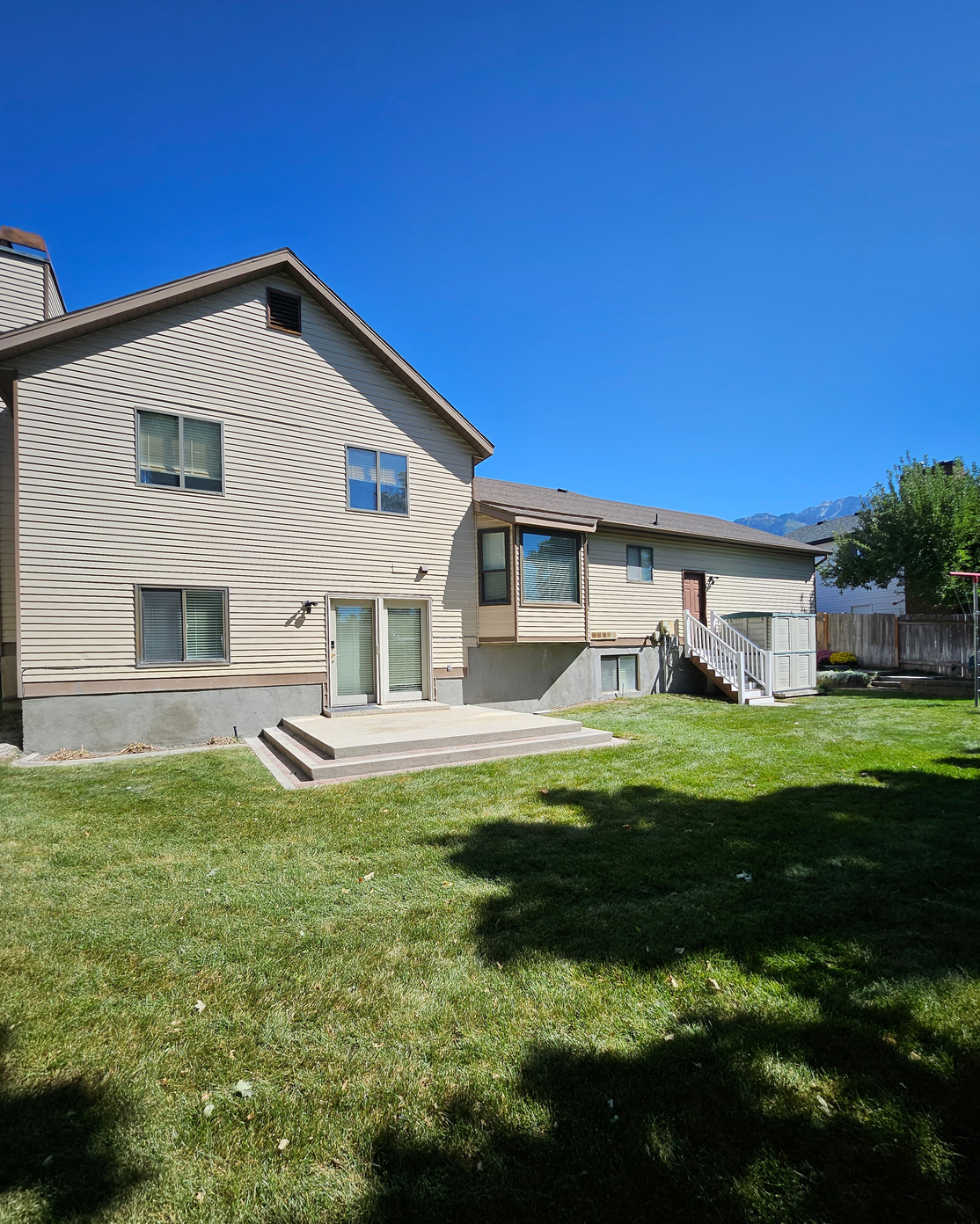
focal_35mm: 14
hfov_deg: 88.0
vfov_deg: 100.5
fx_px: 507
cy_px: 662
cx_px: 484
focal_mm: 1.74
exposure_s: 1/1126
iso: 32
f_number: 2.2
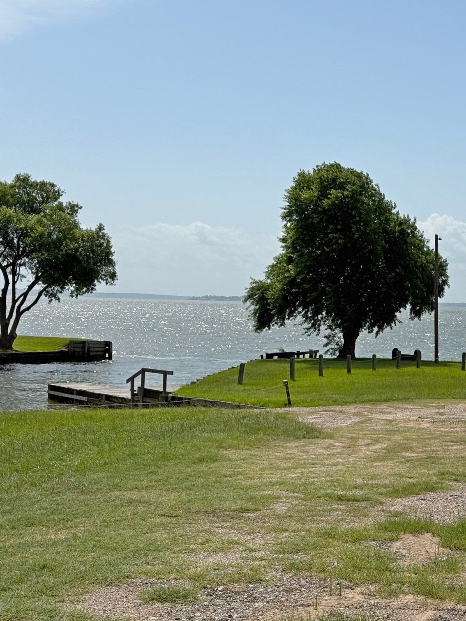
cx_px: 413
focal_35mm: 65
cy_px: 309
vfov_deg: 29.8
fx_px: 1167
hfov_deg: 22.1
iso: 64
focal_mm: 6.76
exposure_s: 1/11364
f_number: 1.78
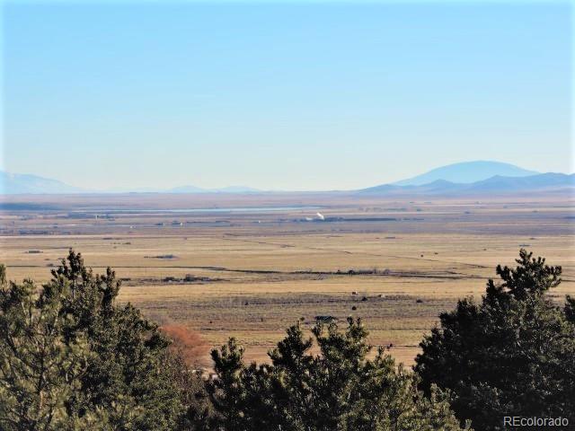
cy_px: 216
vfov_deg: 9.6
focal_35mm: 155
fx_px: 2575
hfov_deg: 12.7
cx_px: 288
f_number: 4.4
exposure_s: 1/640
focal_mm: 27.6
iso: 100
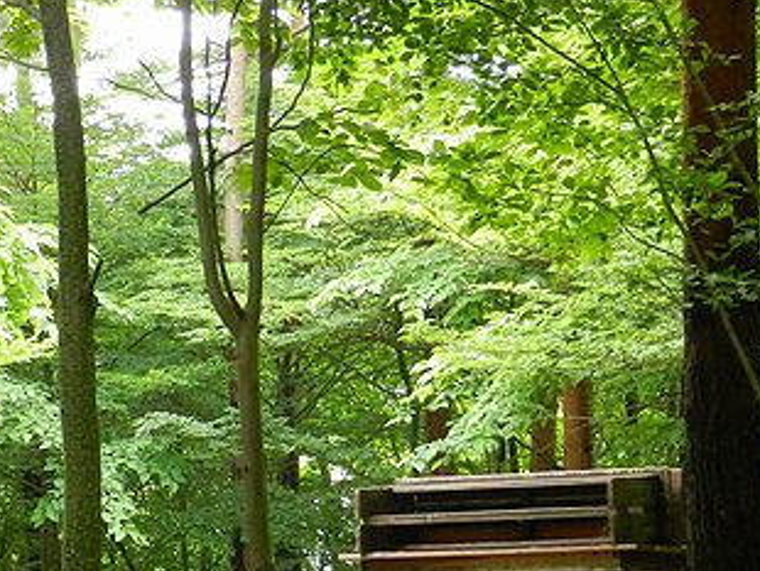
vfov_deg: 6.5
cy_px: 518
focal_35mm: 230
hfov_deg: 8.6
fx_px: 5054
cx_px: 174
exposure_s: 1/40
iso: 400
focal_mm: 20.5
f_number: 4.8
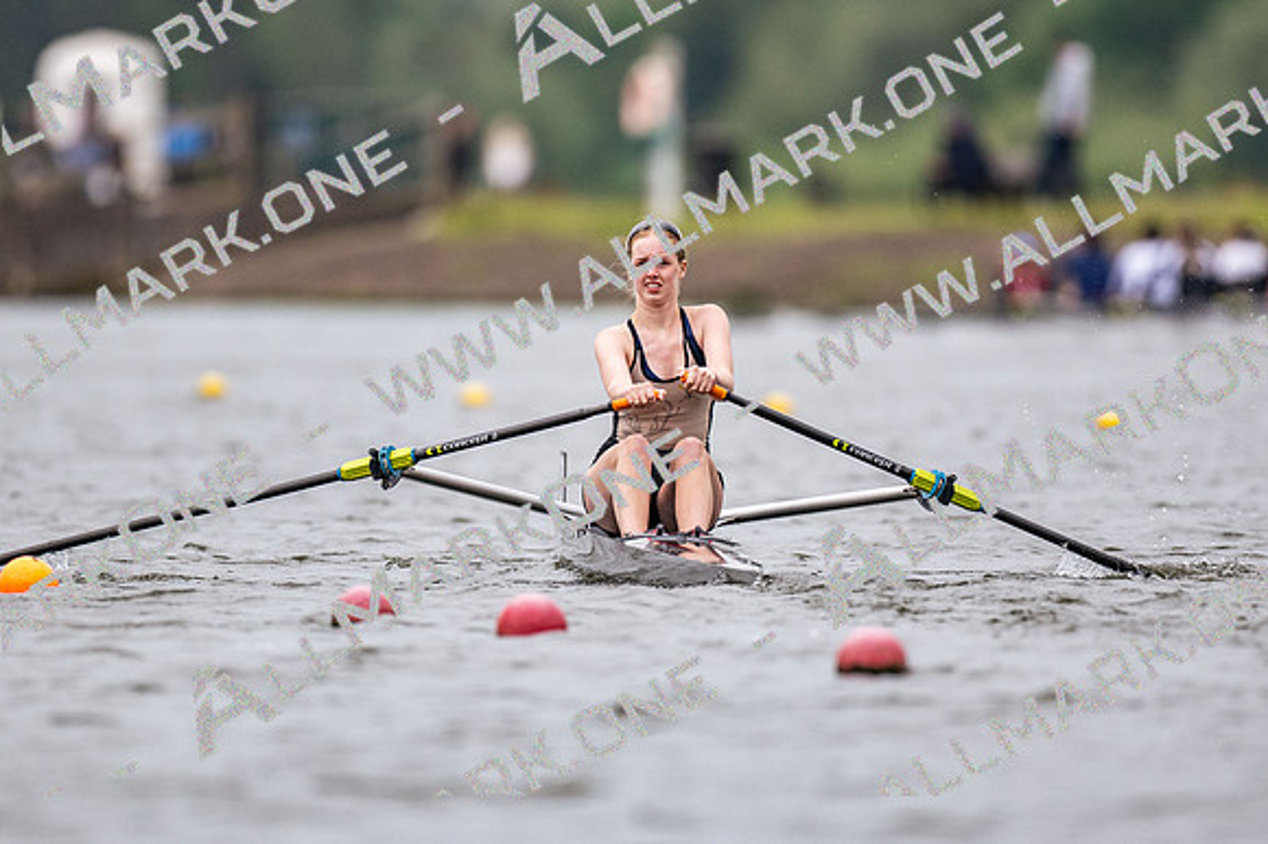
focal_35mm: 900
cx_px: 634
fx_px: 31681
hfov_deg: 2.3
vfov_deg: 1.5
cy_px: 422
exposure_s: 1/2500
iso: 640
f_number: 4
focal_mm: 600
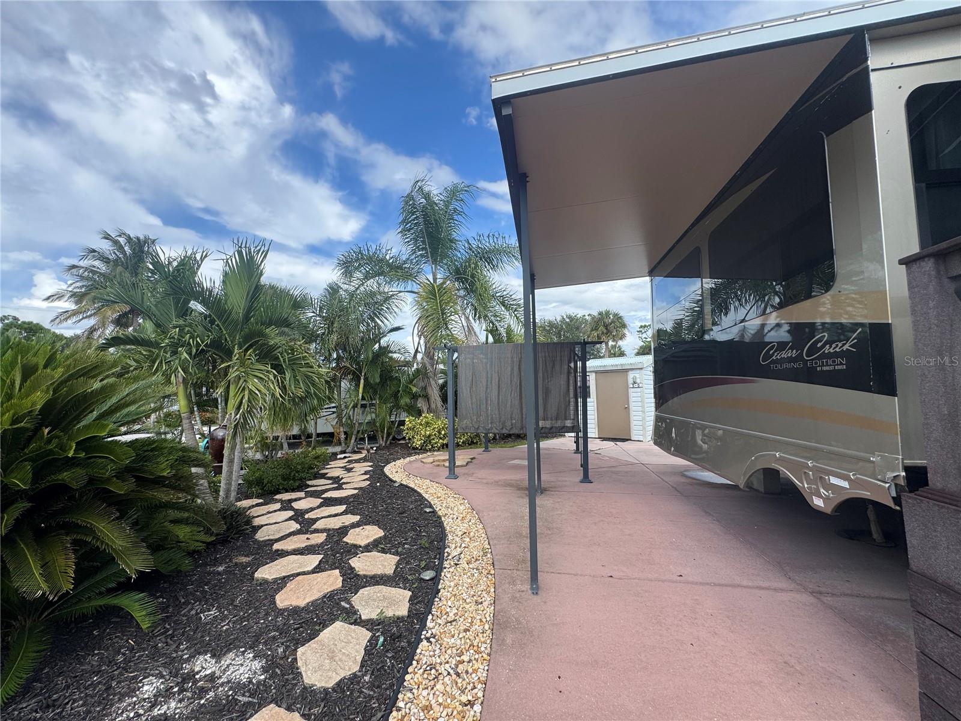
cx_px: 480
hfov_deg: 102.1
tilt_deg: +4.8
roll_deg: +0.7
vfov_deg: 85.7
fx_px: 389
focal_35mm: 14
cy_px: 360
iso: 50
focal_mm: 2.22
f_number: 2.2
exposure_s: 1/1277
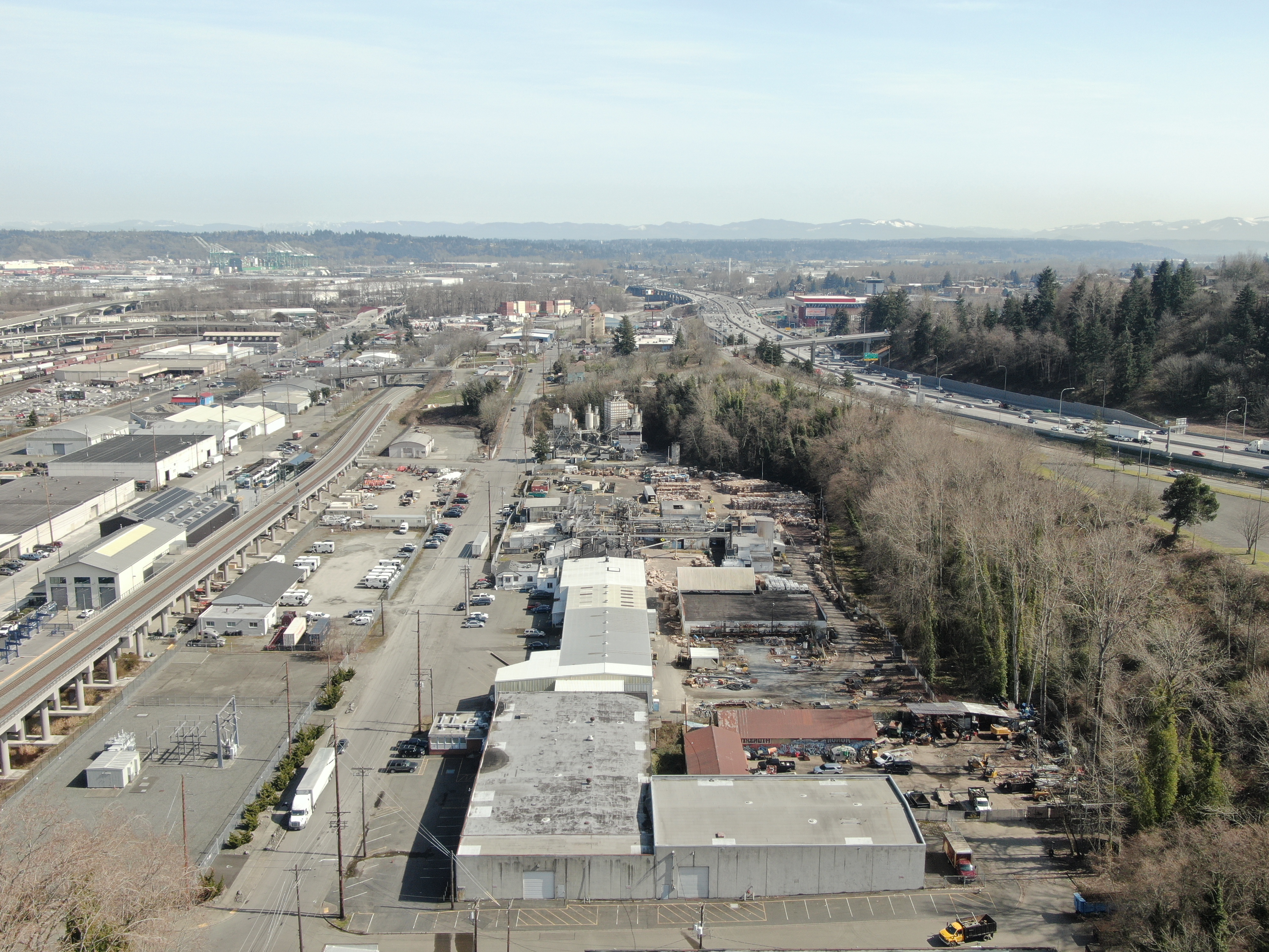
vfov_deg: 42.9
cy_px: 476
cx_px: 634
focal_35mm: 33
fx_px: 1210
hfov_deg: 55.4
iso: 100
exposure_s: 1/320
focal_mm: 5.69
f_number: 3.2
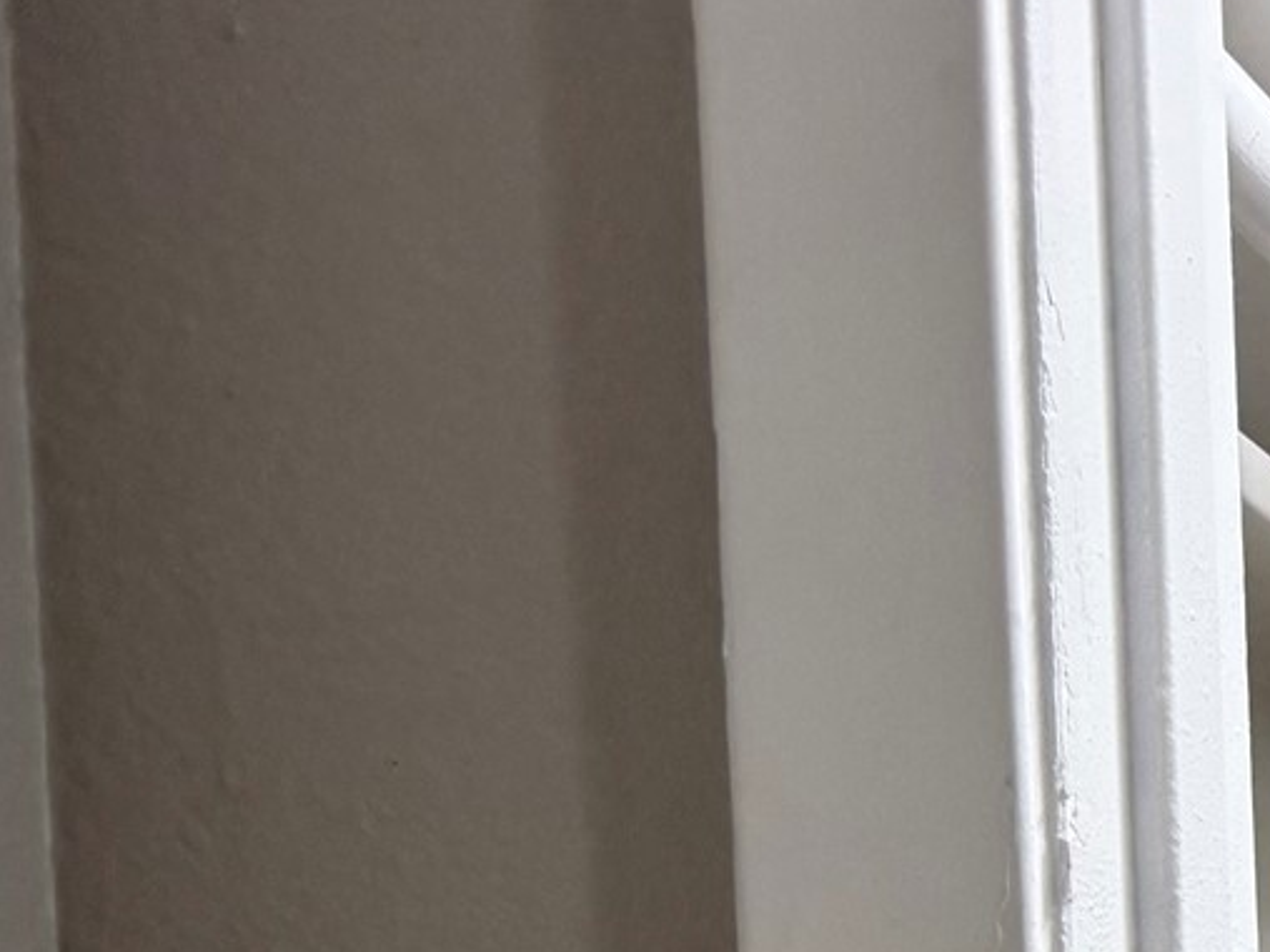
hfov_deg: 15.9
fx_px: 3558
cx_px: 2545
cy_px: 1663
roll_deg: +1.1
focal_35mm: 97
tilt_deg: -3.7
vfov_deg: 13.7
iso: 160
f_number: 1.78
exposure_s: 1/120
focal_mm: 6.76
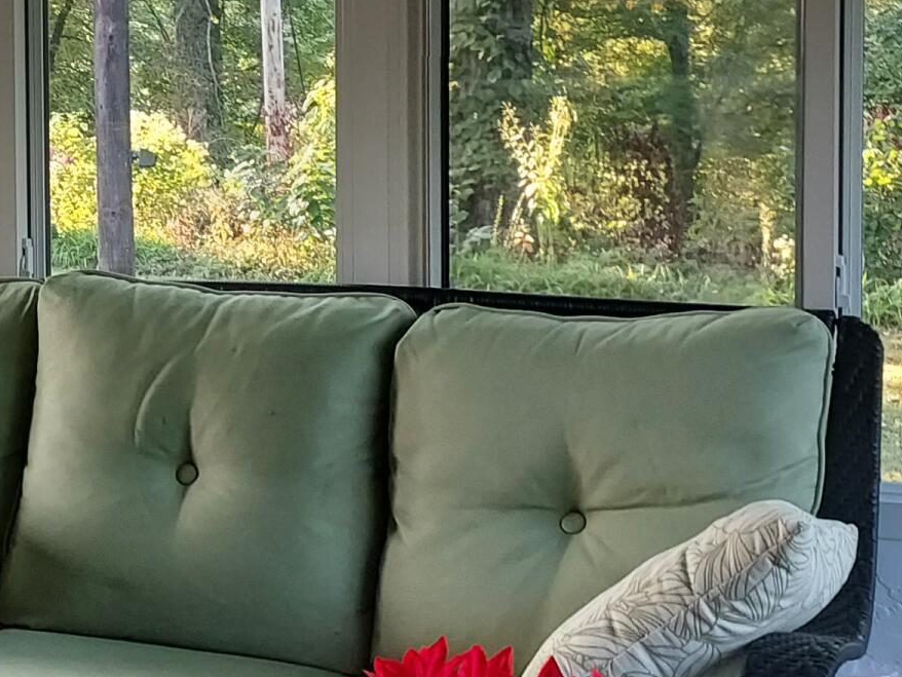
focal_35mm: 82
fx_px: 2137
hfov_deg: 23.2
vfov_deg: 18.0
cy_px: 229
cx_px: 83
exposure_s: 1/50
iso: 160
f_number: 1.8
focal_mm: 4.6
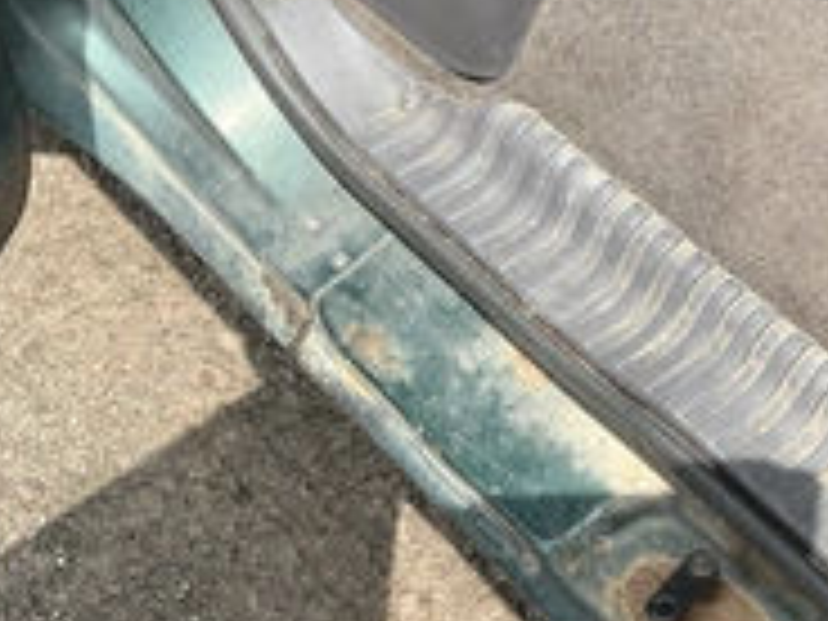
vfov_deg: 24.0
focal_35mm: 61
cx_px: 837
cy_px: 387
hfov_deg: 29.5
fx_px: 1459
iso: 25
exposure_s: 1/519
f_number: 1.8
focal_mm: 3
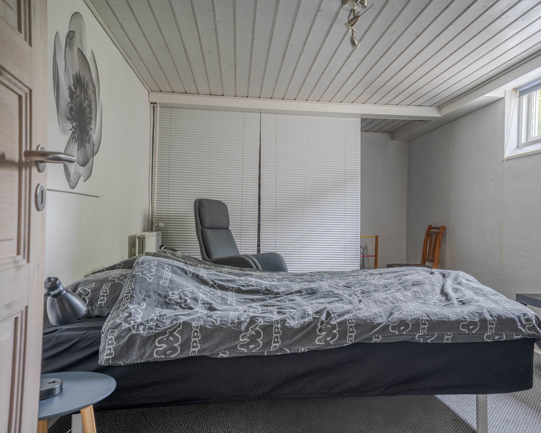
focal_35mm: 32
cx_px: 315
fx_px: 512
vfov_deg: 45.8
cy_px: 216
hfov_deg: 55.4
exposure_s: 1/10
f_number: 8
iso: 250
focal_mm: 28
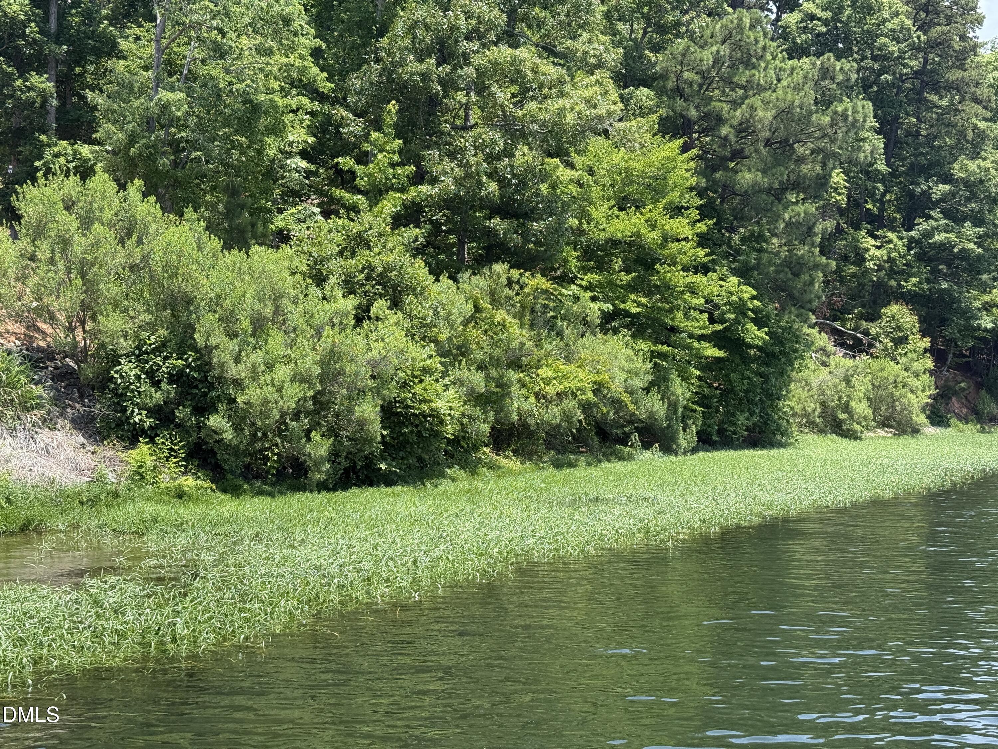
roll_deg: -0.9
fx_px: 1384
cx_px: 499
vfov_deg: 30.3
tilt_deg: +0.0
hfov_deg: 39.7
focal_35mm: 48
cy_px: 374
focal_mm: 6.76
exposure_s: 1/2342
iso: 100
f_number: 1.78
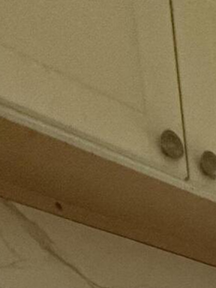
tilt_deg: -19.3
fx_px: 607
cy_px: 748
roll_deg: -1.2
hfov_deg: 15.5
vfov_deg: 13.8
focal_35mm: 73
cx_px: 447
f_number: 2.2
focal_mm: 2.22
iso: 320
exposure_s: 1/99
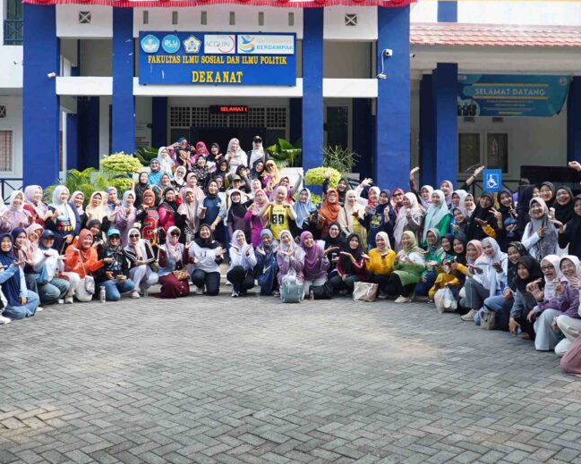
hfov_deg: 45.8
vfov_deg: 37.3
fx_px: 688
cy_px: 202
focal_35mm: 40
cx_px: 280
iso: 160
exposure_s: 1/250
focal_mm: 18
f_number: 4
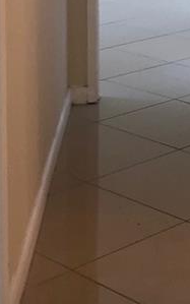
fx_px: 985
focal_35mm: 119
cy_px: -29
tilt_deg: -9.8
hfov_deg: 11.0
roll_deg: +0.2
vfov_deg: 17.0
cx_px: 162
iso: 64
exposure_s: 1/15
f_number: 1.8
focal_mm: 3.99
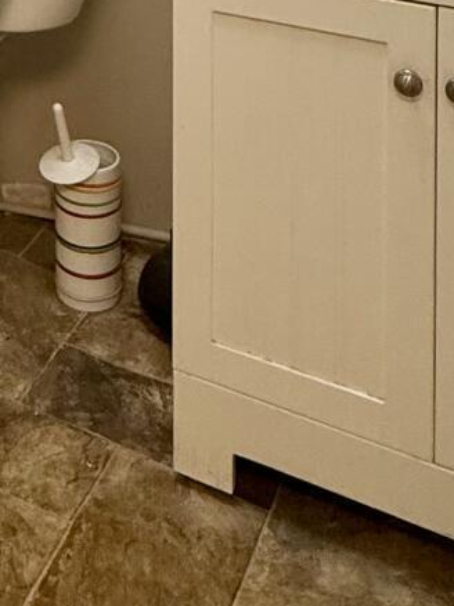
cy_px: -347
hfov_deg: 21.3
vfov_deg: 23.2
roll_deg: +0.1
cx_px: -91
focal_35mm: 64
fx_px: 1120
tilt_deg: -1.7
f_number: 2.2
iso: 250
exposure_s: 1/120
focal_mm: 2.22
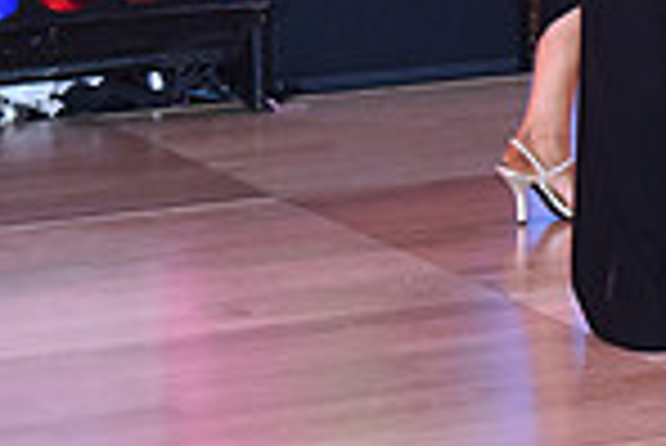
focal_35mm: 258
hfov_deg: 7.9
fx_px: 4778
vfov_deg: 5.2
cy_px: -412
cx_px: 909
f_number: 5
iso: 2000
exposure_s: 1/250
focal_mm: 66
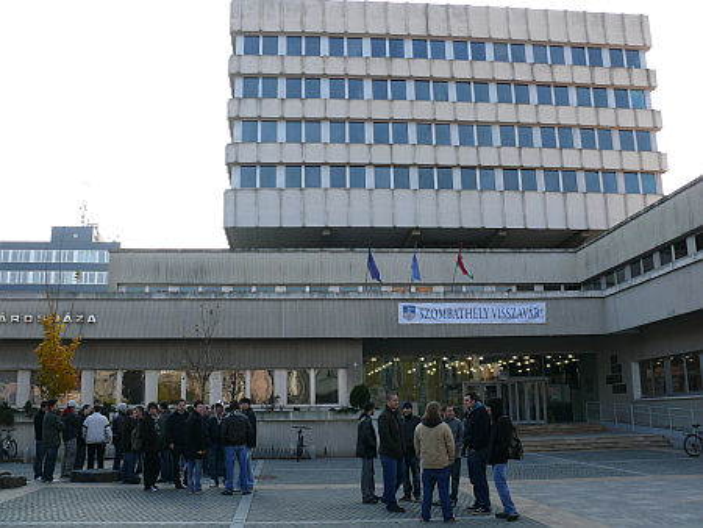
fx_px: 711
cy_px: 264
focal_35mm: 35
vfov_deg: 40.7
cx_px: 352
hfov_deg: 52.6
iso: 100
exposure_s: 1/250
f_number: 4.5
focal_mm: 7.4
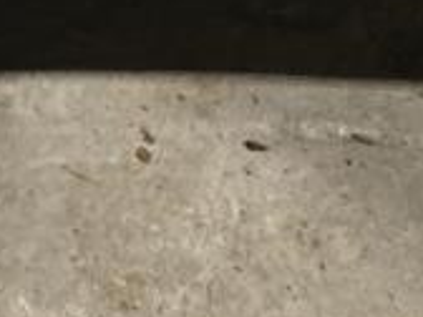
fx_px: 2138
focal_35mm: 175
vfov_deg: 8.2
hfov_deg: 8.4
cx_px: -1063
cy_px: -214
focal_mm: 6.3
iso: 800
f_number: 1.7
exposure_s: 1/60
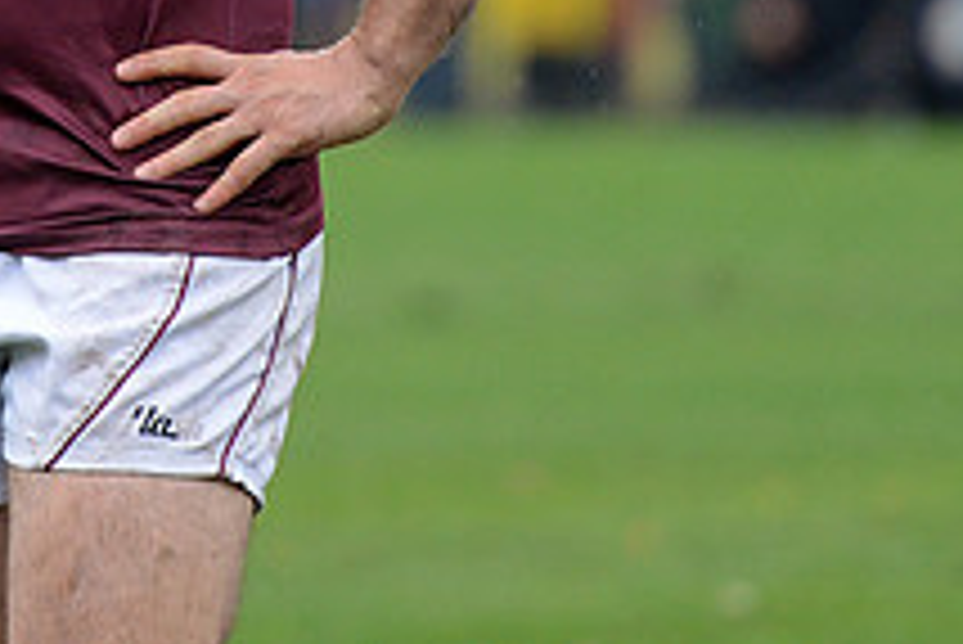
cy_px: -218
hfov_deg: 2.8
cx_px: 40
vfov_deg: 1.9
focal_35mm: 731
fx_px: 19567
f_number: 4
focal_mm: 270
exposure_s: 1/500
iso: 1250
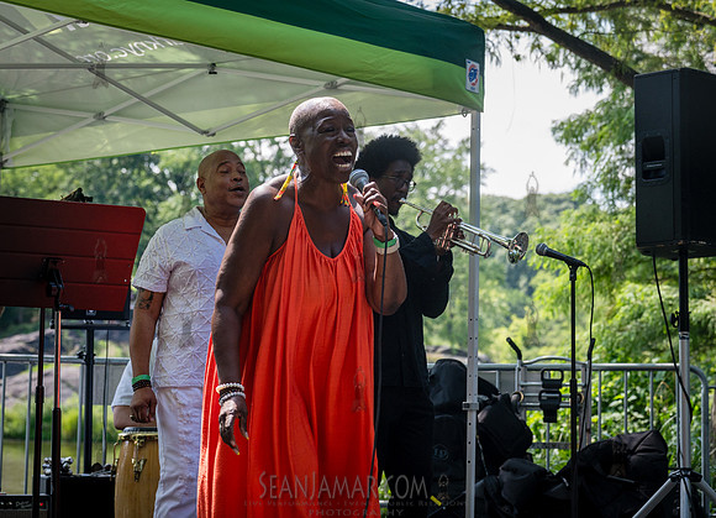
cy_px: 213
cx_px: 335
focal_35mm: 90
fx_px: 1844
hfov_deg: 22.0
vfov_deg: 16.0
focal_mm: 72
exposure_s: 1/1250
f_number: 4.5
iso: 640
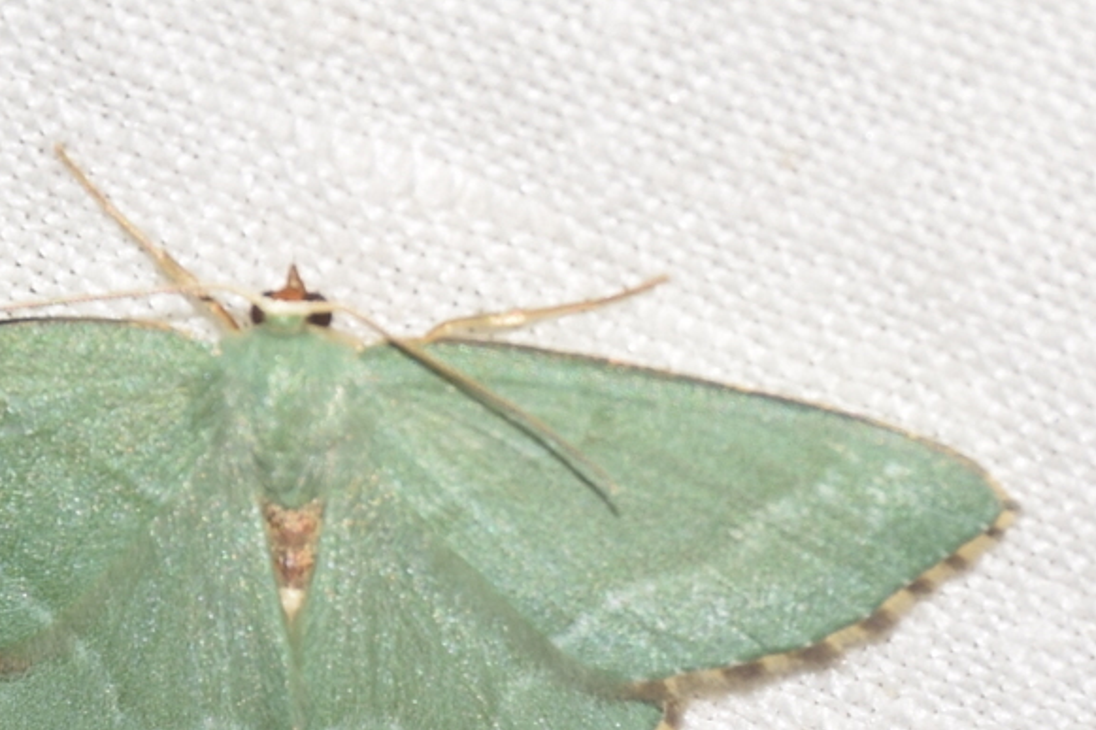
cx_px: 357
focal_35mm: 347
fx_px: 10561
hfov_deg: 5.9
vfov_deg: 4.0
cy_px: 473
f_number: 13
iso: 100
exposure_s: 1/60
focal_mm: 140
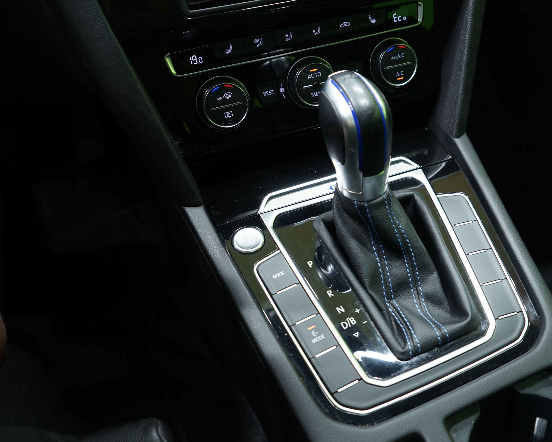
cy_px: 209
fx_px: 621
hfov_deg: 47.3
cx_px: 359
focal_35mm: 38
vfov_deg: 39.2
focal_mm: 31
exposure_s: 1/20
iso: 1000
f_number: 5
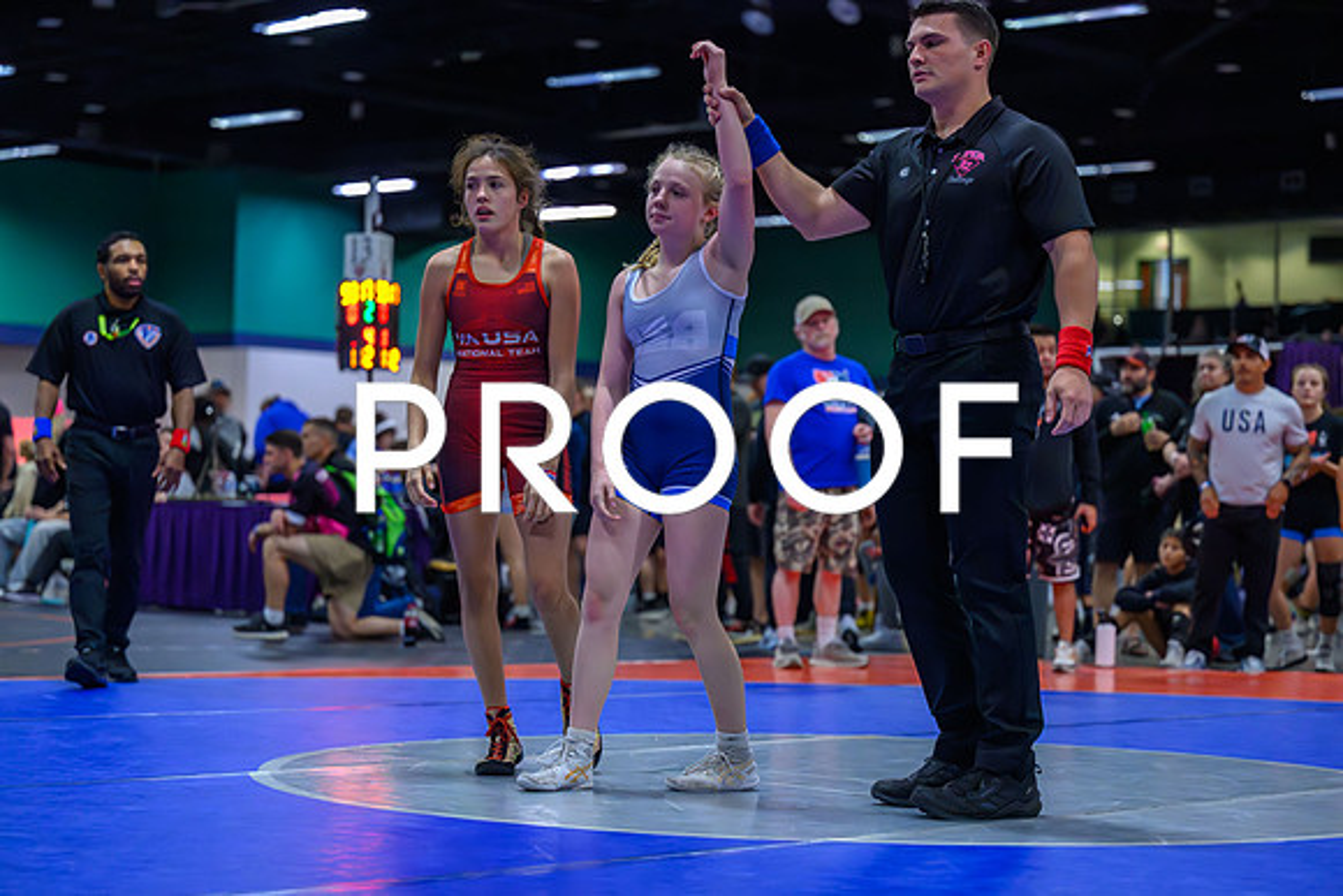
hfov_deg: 26.3
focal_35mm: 77
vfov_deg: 17.7
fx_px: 2873
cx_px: 672
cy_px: 448
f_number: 2.8
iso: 12800
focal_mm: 77
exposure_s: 1/800
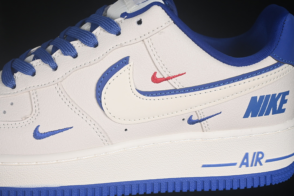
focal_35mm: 75
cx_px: 147
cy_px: 98
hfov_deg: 27.0
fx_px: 612
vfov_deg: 18.2
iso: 160
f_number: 7.1
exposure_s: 1/80
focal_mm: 50
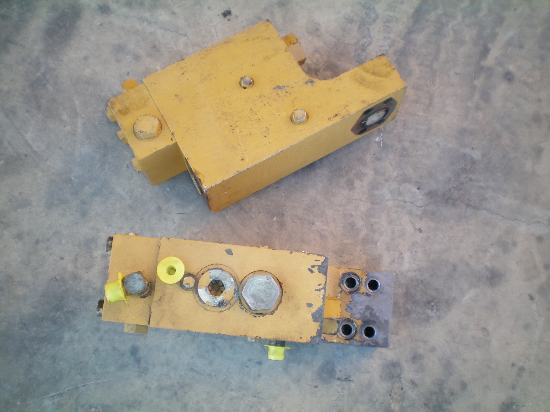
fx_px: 604
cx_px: 275
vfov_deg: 37.7
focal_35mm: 38
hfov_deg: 49.0
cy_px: 206
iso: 64
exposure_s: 1/80
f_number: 3.1
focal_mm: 6.3
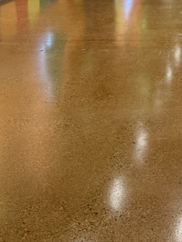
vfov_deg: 25.5
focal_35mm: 66
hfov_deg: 20.3
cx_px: 239
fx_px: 463
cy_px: -68
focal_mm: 6.76
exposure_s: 1/60
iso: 250
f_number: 1.78
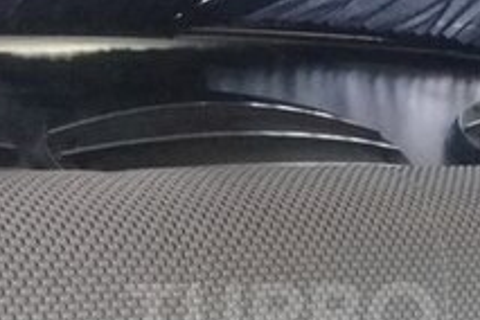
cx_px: 358
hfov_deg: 20.3
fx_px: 1333
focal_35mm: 100
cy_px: 317
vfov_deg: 13.5
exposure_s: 1/15
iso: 640
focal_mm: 3.3
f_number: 2.2
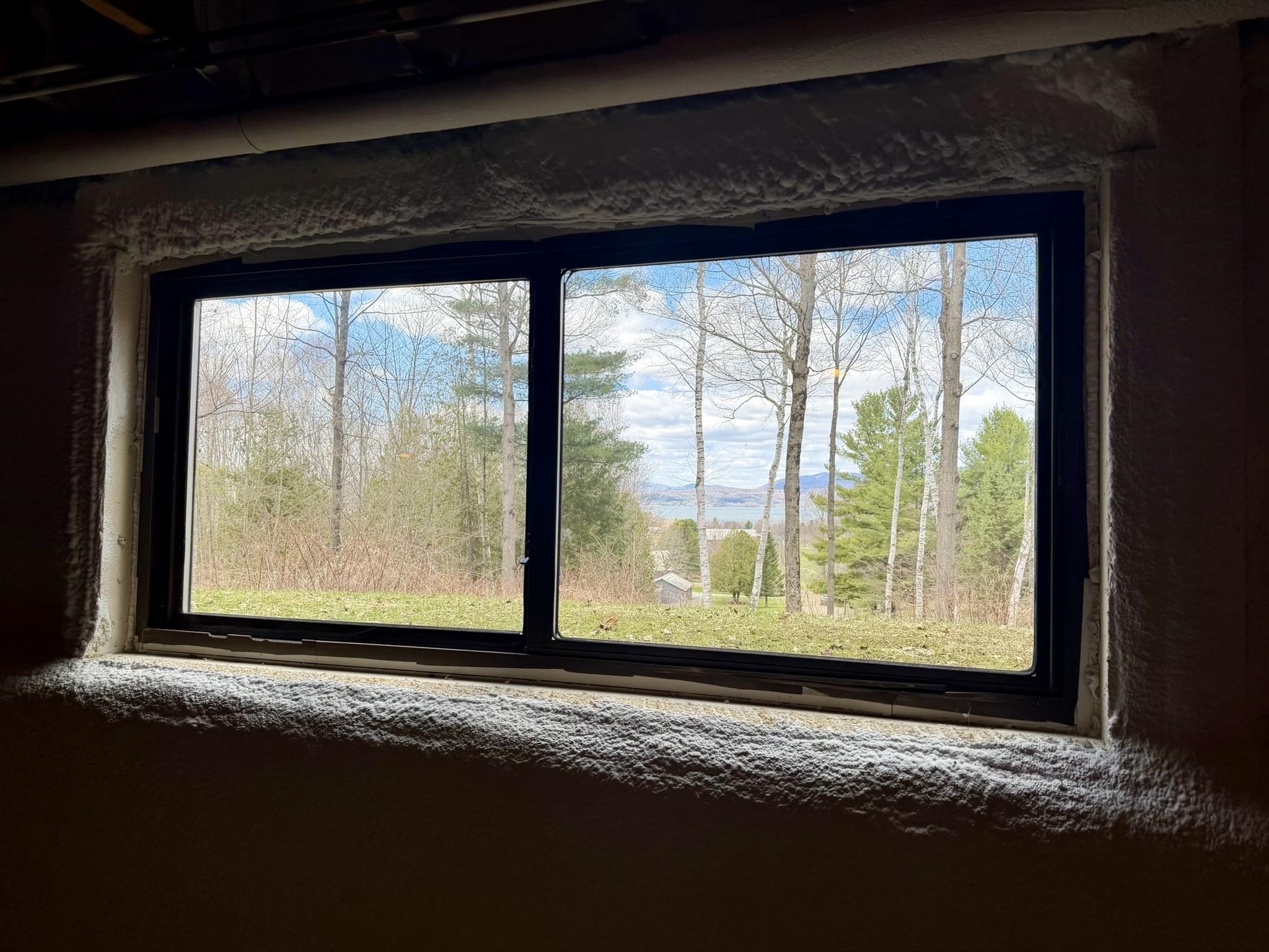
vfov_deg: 56.8
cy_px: 476
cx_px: 634
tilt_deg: +0.8
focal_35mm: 24
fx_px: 880
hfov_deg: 71.6
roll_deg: -0.2
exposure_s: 1/1005
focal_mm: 6.76
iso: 80
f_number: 1.78
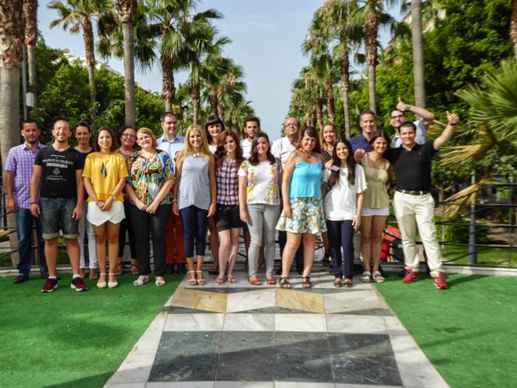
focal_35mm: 37
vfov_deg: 38.7
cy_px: 198
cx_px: 248
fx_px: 553
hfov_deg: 50.1
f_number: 3.7
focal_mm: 6.3
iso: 100
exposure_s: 1/640
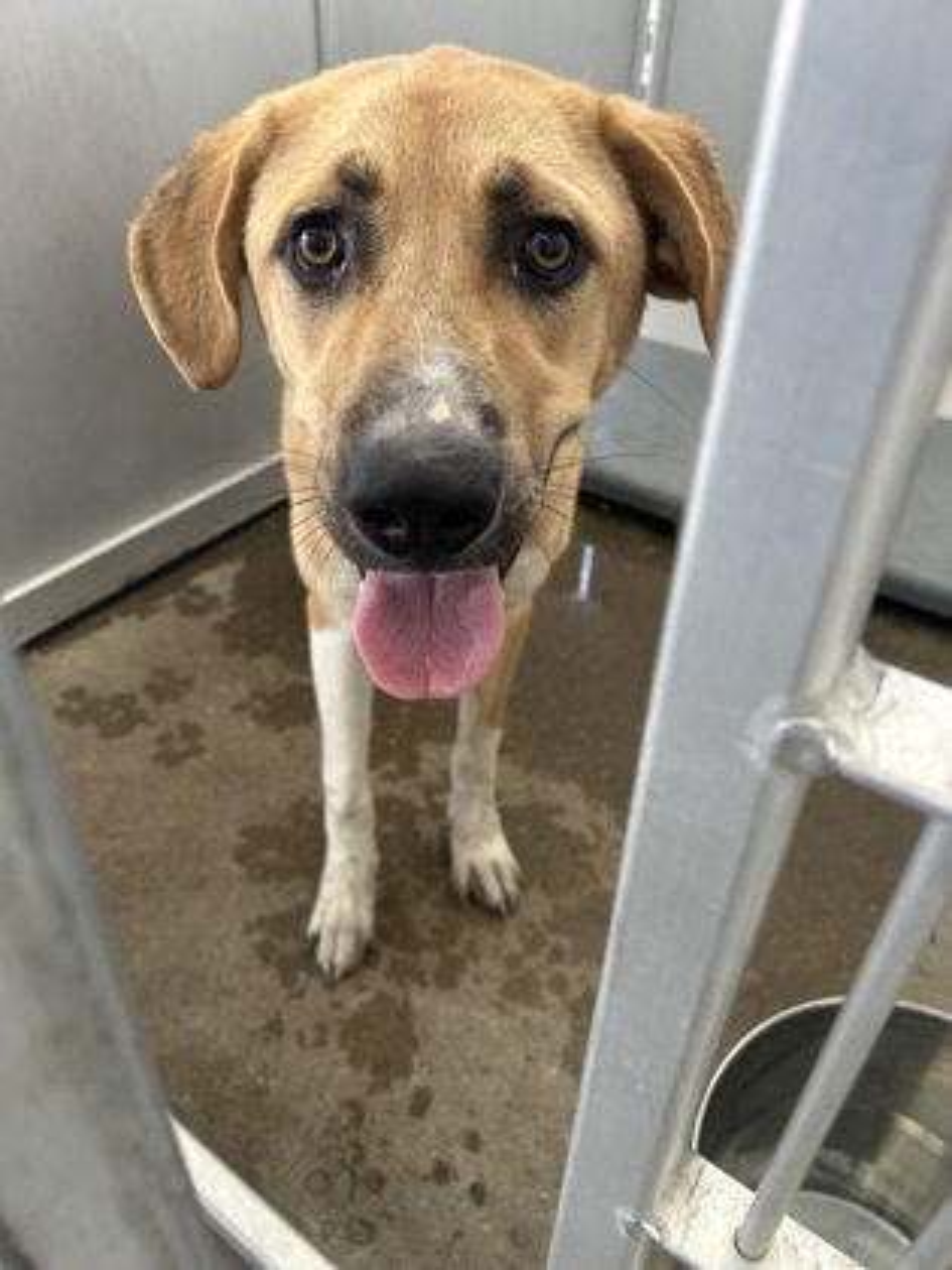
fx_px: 953
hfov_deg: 53.1
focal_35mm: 26
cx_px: 476
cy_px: 635
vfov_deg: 67.3
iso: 50
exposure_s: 1/121
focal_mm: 5.7
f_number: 1.5
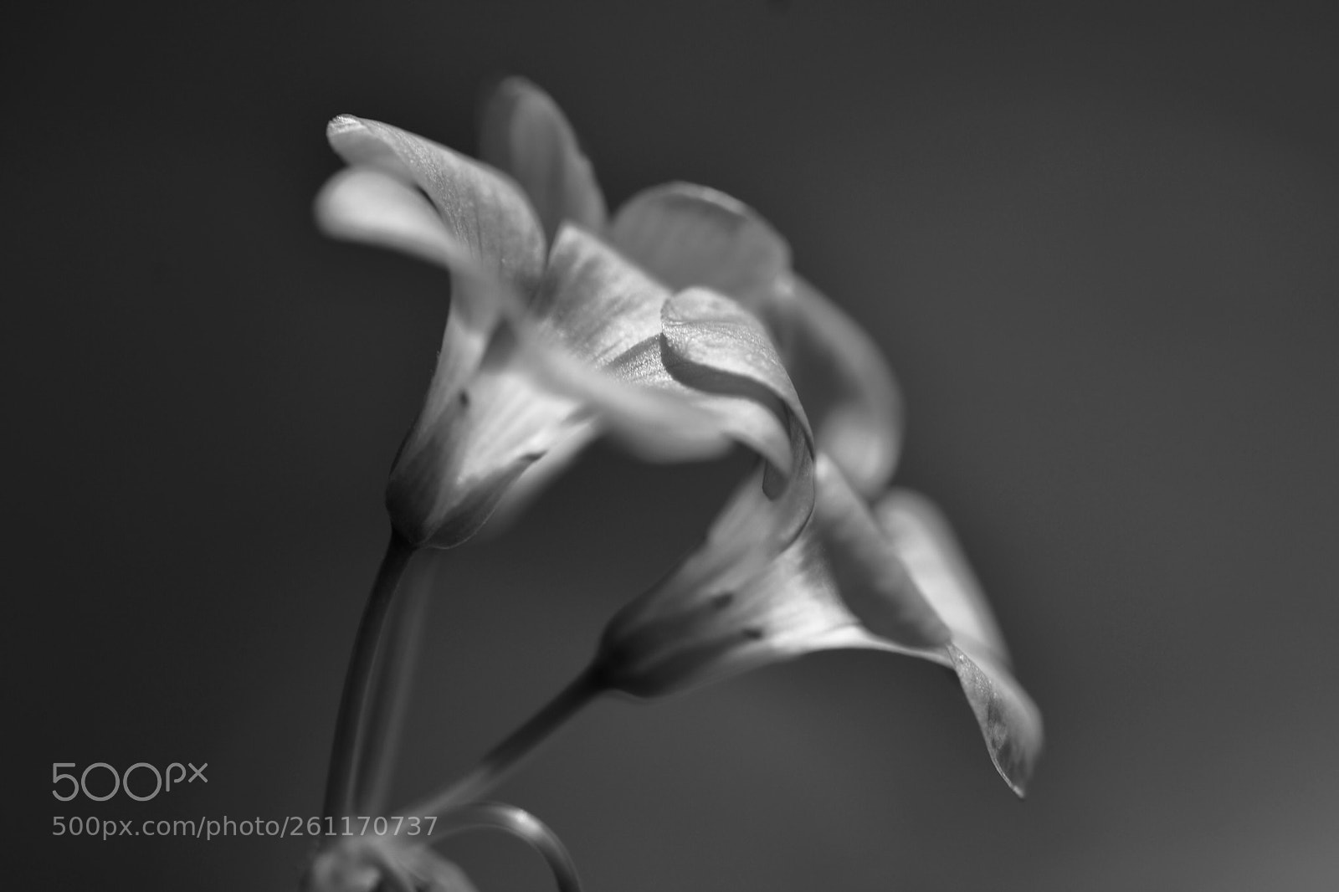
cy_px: 446
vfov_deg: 8.7
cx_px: 670
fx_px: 5857
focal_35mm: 158
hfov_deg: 13.0
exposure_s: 1/250
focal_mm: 105
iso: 100
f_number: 5.6
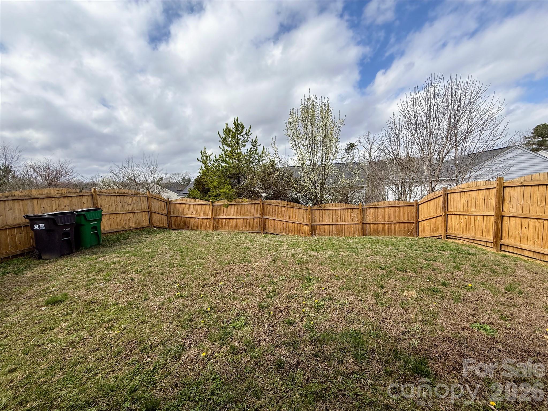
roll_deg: +1.7
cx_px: 274
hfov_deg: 102.1
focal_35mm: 14
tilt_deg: -3.1
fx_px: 222
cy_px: 206
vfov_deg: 85.7
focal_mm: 2.22
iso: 50
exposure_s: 1/1399
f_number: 2.2
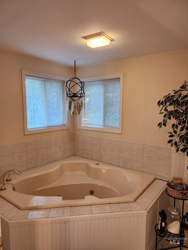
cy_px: 125
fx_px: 167
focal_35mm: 23
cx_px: 94
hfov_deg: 58.9
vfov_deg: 73.9
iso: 640
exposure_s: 1/120
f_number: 1.8
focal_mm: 5.54
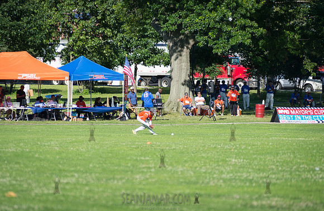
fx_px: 1874
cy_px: 121
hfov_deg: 9.9
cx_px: 142
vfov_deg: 6.4
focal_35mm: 210
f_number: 2.8
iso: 200
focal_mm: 185
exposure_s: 1/2500
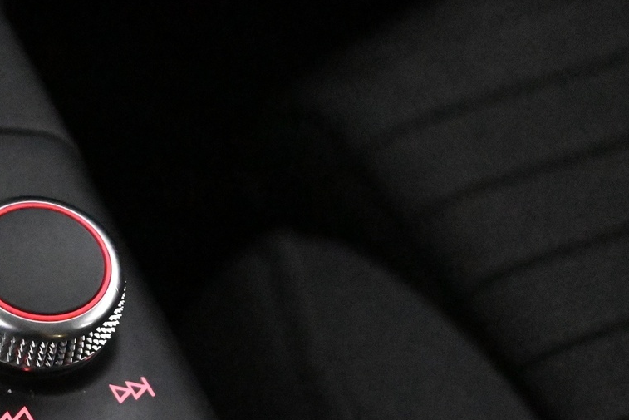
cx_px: -32
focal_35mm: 122
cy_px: 279
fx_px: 2132
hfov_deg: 16.4
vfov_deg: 11.2
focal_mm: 38
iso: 22800
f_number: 5.6
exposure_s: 1/60
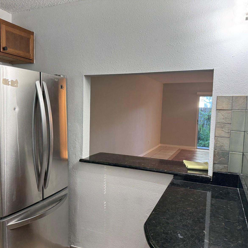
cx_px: 105
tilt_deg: -5.5
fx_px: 235
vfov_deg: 55.6
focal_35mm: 29
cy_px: 126
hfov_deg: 55.4
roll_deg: -1.1
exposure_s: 1/120
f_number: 1.78
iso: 200
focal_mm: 6.76
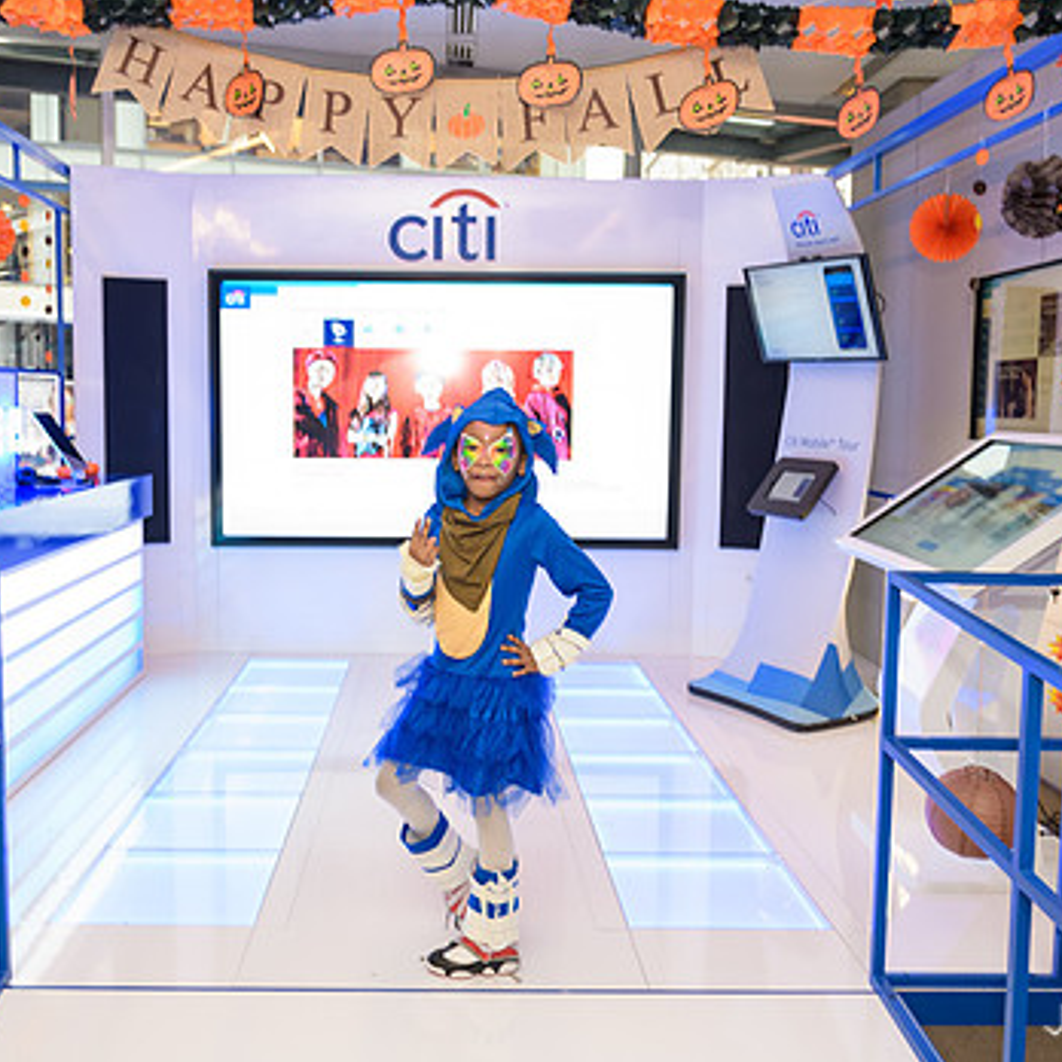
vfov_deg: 48.4
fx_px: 1180
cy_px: 511
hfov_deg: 48.3
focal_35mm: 34
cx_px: 452
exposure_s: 1/125
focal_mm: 24
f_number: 3.2
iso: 800
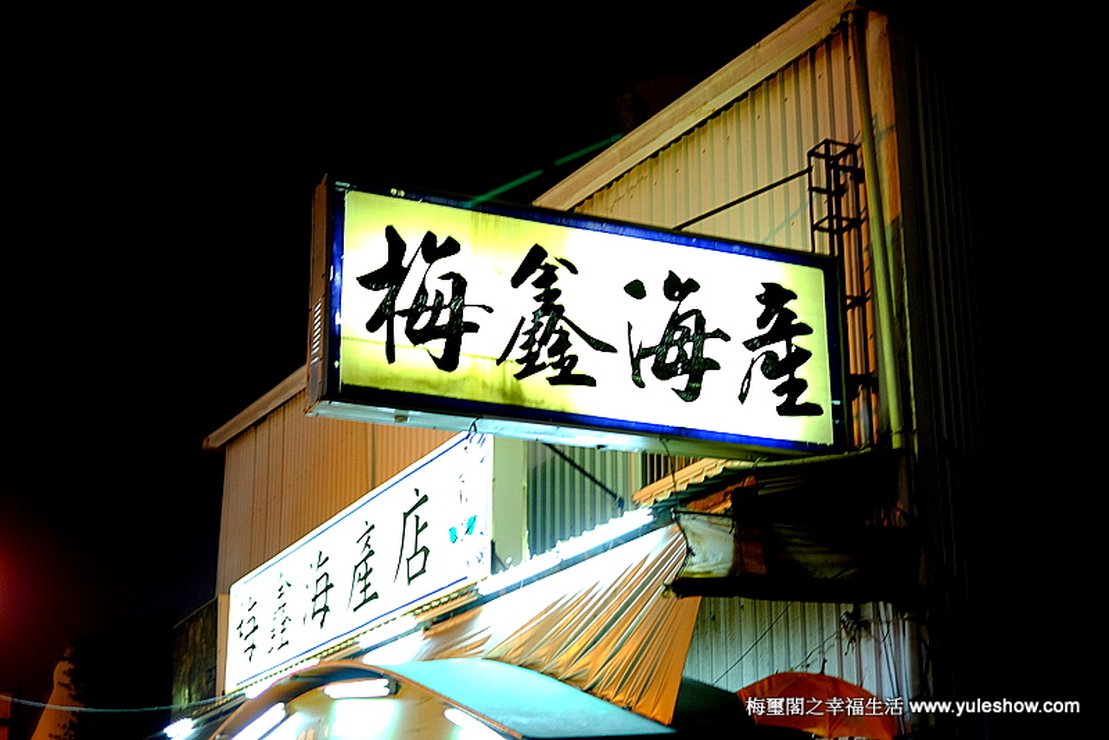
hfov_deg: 37.5
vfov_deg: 25.5
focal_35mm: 53
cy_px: 370
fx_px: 1633
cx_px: 554
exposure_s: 1/20
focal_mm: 35
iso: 400
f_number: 1.4
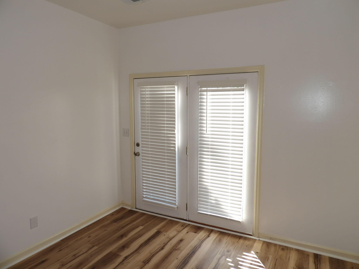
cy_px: 134
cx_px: 180
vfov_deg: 56.8
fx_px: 249
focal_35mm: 24
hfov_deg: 71.6
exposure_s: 1/111
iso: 100
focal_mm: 4.3
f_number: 3.2
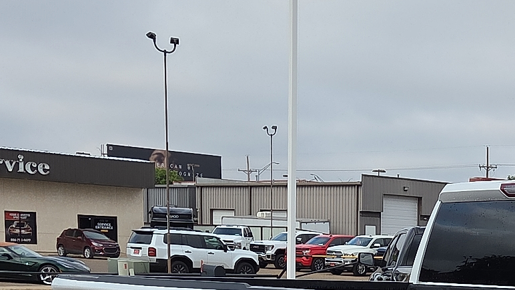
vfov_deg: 14.5
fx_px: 1079
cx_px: 513
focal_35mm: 79
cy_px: 395
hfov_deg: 25.5
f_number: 1.8
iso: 76
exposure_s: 1/2500
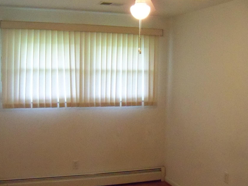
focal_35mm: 43
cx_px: 106
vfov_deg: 33.5
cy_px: 106
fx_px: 308
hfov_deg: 43.7
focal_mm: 6.2
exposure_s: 1/200
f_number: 3.5
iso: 1600
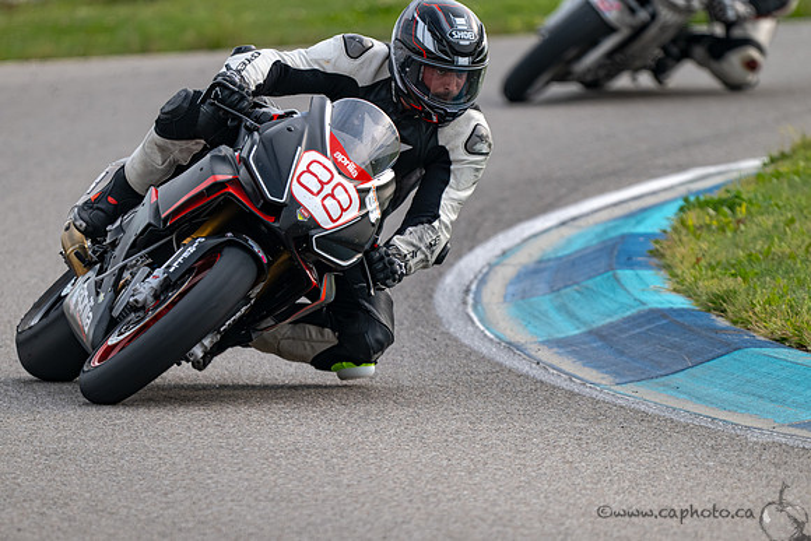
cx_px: 316
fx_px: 16490
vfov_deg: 1.9
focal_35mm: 732
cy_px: 330
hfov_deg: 2.8
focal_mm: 600
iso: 500
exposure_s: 1/1250
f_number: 6.3
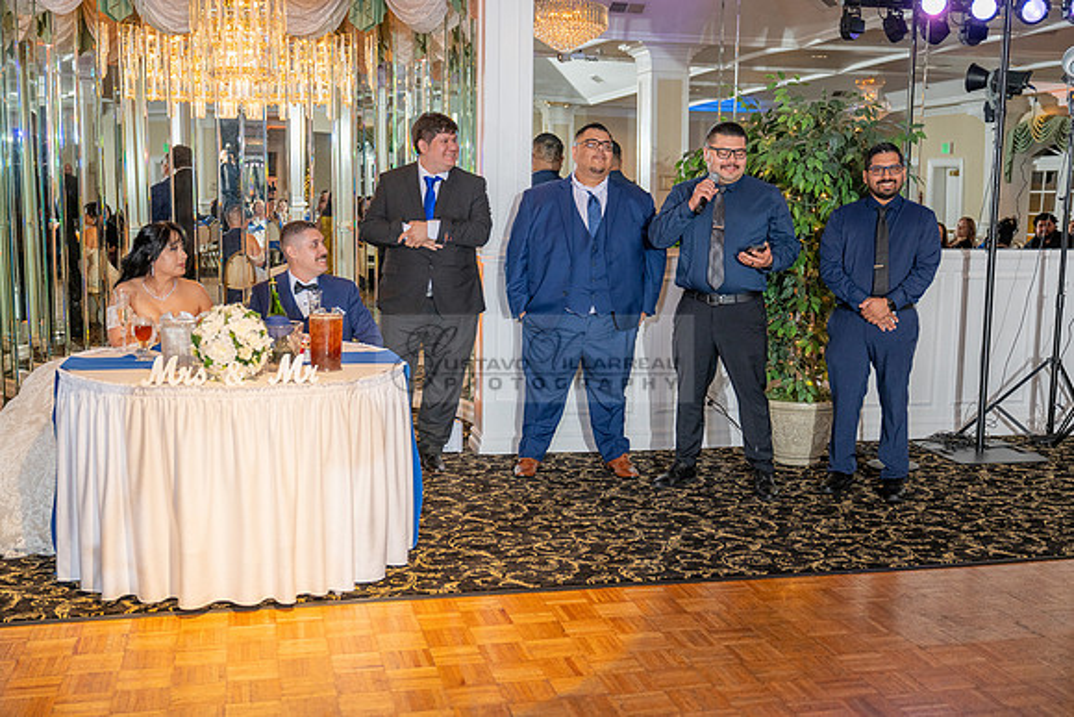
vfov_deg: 33.4
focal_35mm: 40
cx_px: 537
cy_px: 358
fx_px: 1194
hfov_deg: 48.4
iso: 640
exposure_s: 1/160
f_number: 2.8
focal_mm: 40
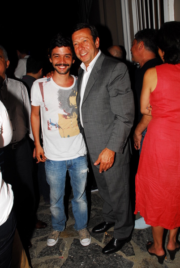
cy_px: 134
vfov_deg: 67.3
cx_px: 90
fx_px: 202
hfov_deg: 48.1
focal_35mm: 27
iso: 400
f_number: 5.6
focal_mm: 18
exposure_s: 1/60
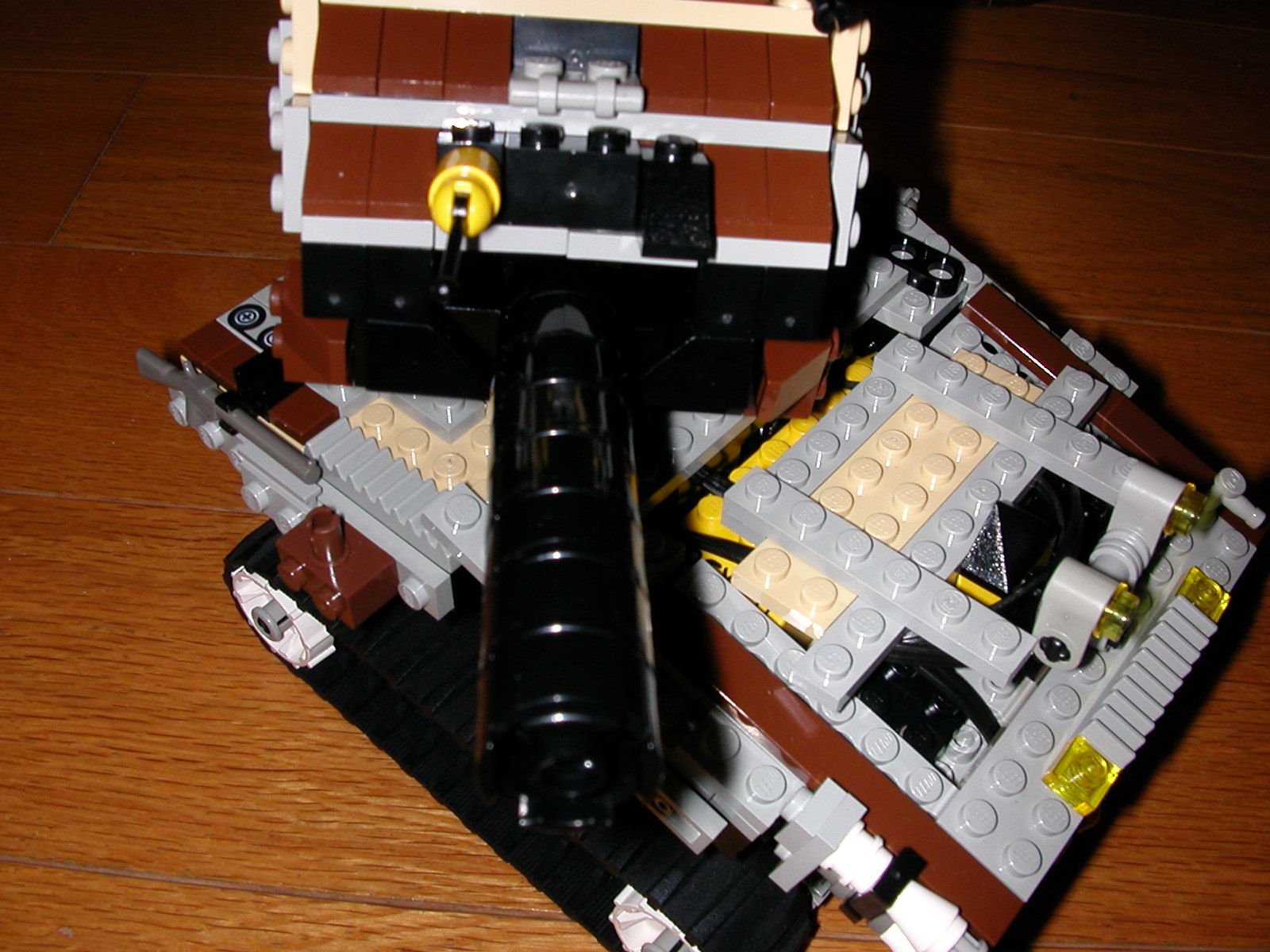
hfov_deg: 50.1
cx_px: 635
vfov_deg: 38.7
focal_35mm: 37
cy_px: 476
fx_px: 1357
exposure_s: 1/59.9
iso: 100
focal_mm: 5.6
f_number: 4.5
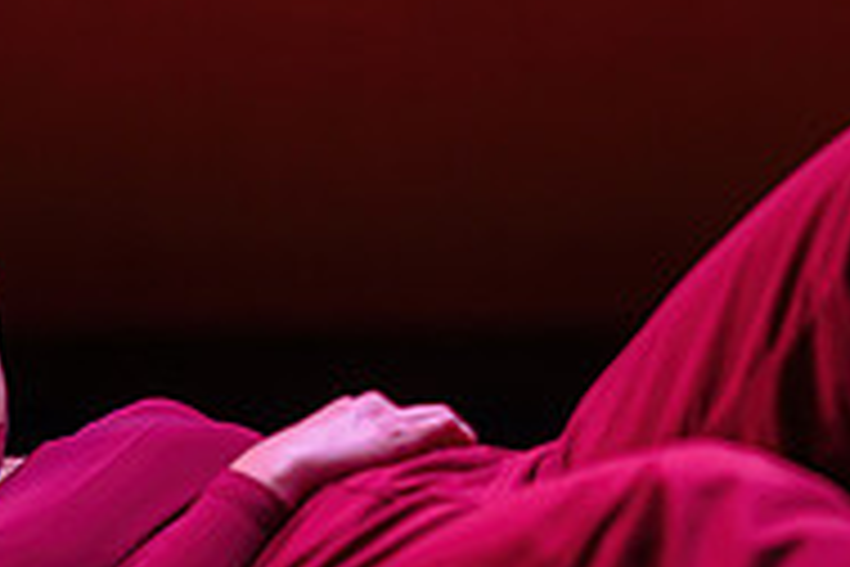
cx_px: 486
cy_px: 464
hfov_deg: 5.0
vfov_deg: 3.3
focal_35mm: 411
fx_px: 9703
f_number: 1.4
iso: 1250
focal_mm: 105
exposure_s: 1/400
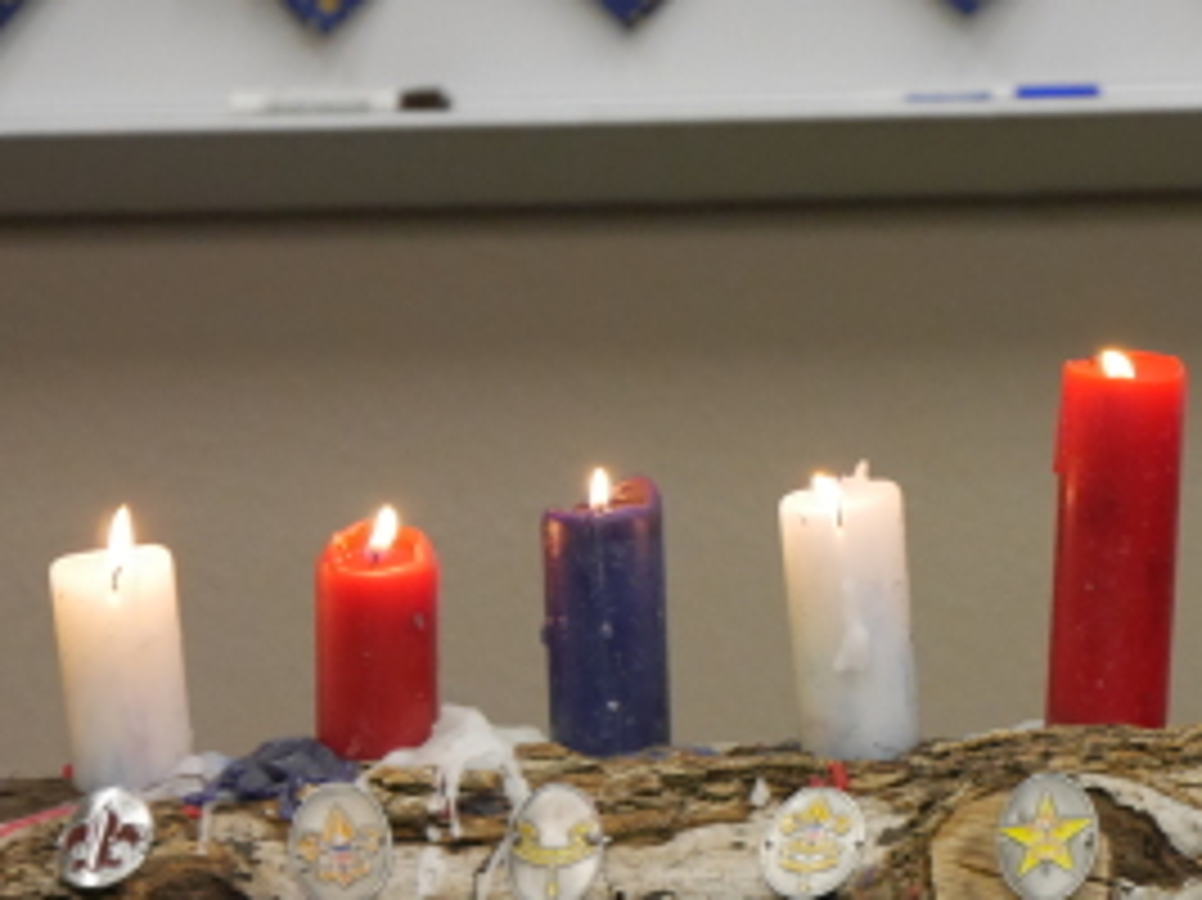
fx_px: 7913
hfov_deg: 8.7
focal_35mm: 228
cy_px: 695
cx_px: 876
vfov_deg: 6.5
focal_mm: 73
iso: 3200
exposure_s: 1/125
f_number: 5.4
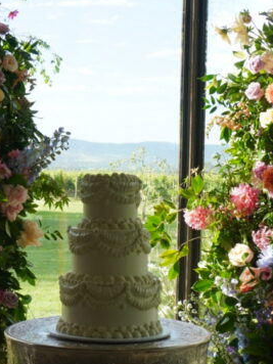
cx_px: 131
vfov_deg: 23.4
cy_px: 257
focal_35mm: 83
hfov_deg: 17.8
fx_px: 873
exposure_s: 1/125
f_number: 5.6
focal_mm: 20
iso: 100
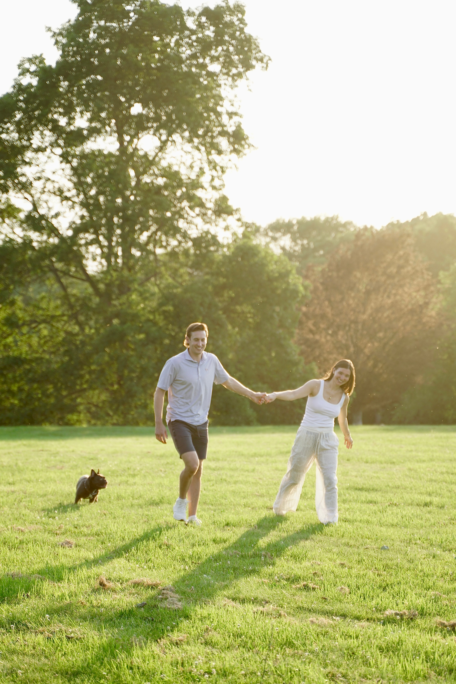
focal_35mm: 75
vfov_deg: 27.0
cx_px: 228
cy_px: 342
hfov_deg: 18.2
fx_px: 1424
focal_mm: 75
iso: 100
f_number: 2.8
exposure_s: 1/250
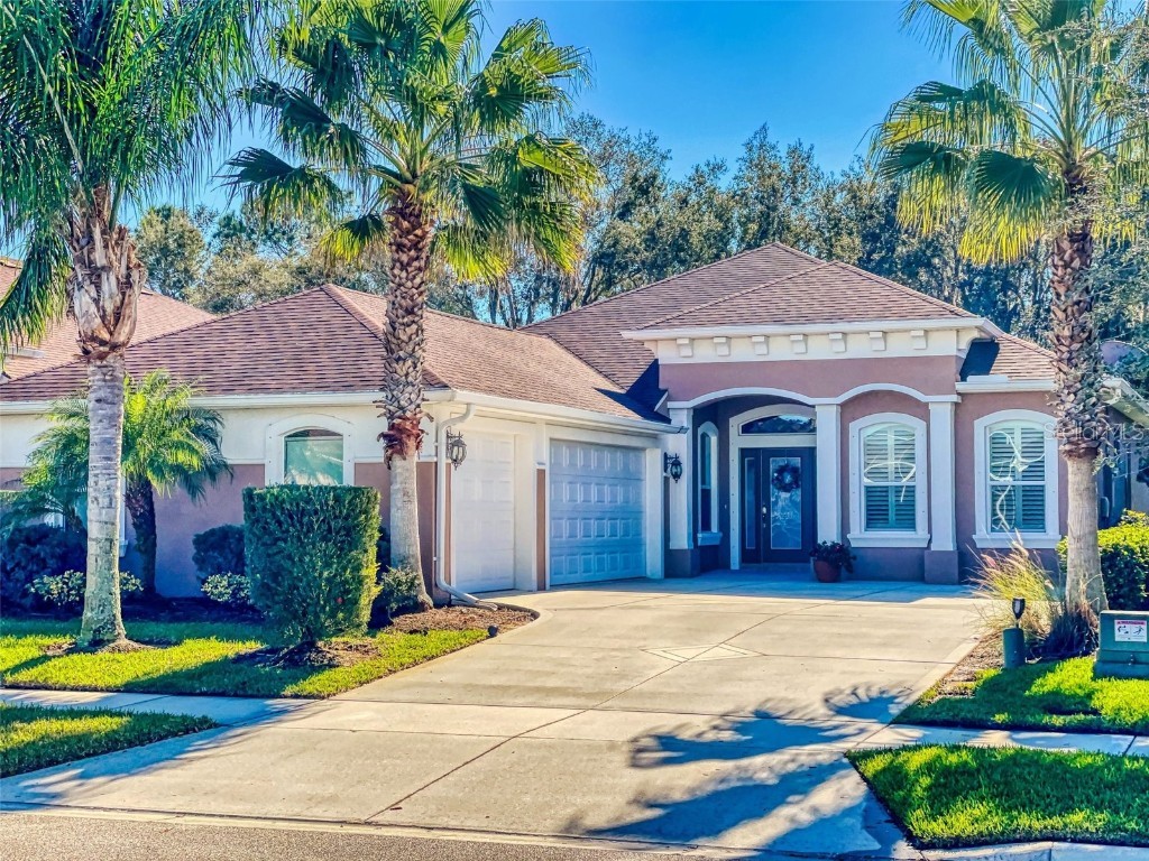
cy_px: 430
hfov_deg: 36.8
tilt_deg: +2.5
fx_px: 1726
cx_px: 574
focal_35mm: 52
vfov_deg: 28.0
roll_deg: +0.3
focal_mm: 6
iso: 32
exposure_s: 1/191
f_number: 2
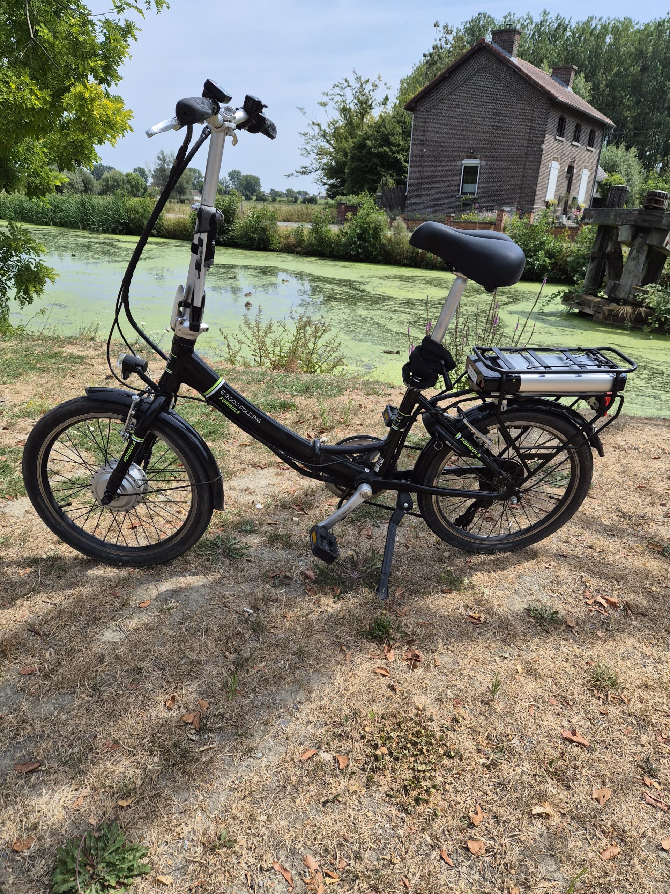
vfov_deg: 73.9
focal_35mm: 23
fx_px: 594
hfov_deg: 58.9
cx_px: 335
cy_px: 447
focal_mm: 5.4
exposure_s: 1/4992
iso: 80
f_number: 1.8
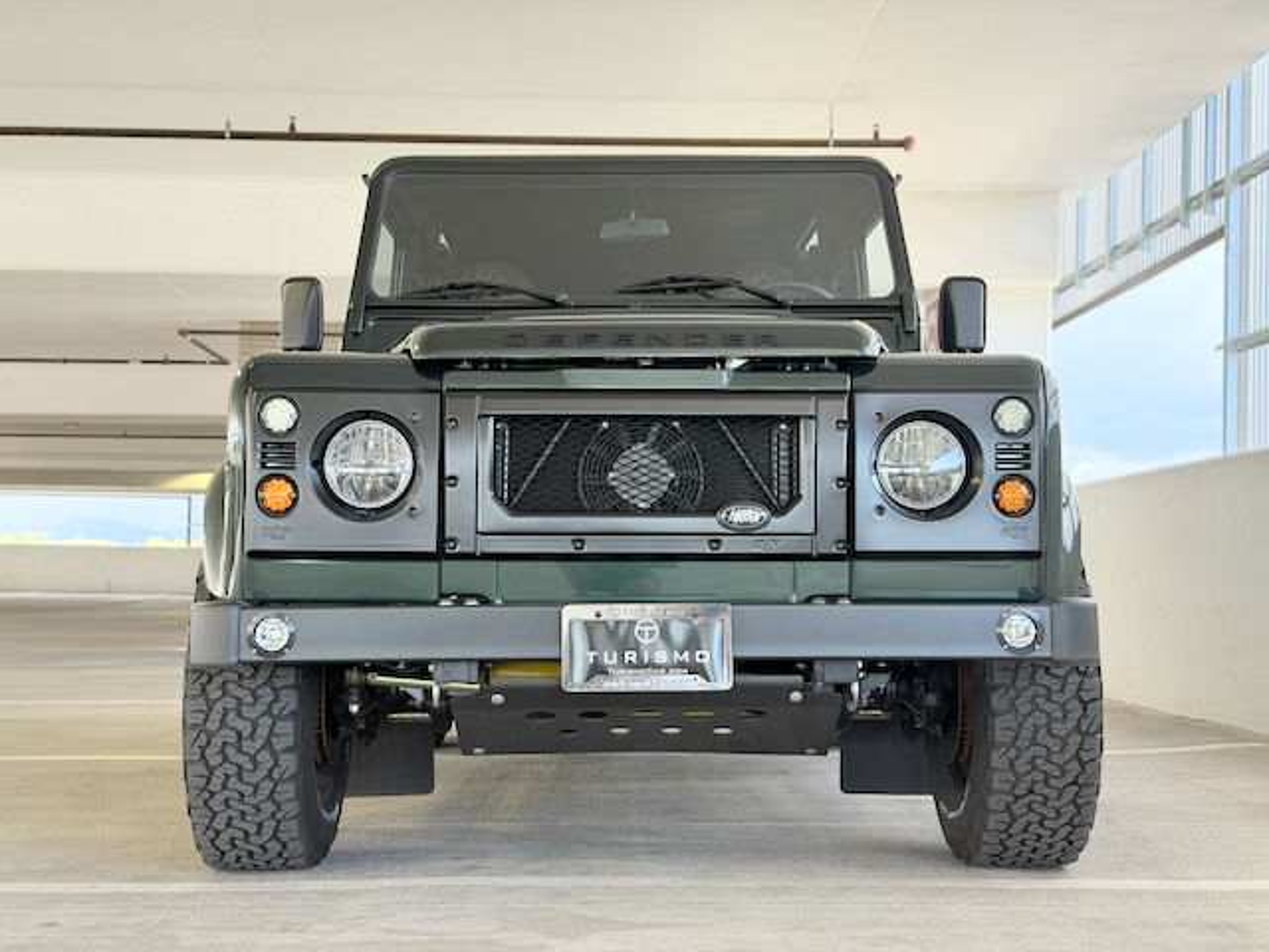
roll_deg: -2.0
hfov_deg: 39.7
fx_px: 1760
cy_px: 476
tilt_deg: +3.3
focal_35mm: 48
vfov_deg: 30.3
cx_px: 634
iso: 80
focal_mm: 6.76
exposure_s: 1/121
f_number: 1.78
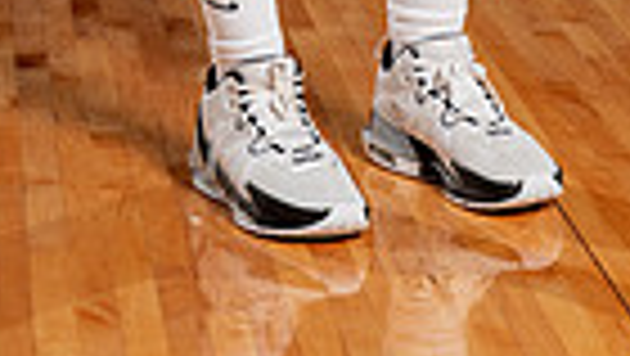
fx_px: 2976
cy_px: -604
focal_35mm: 178
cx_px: 243
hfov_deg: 12.1
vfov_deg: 6.4
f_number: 5.6
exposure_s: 1/250
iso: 200
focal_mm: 53
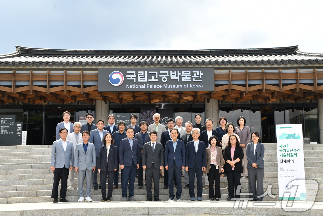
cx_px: 162
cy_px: 108
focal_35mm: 55
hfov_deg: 36.3
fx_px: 493
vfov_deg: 24.6
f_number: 9
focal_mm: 55
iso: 500
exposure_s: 1/400
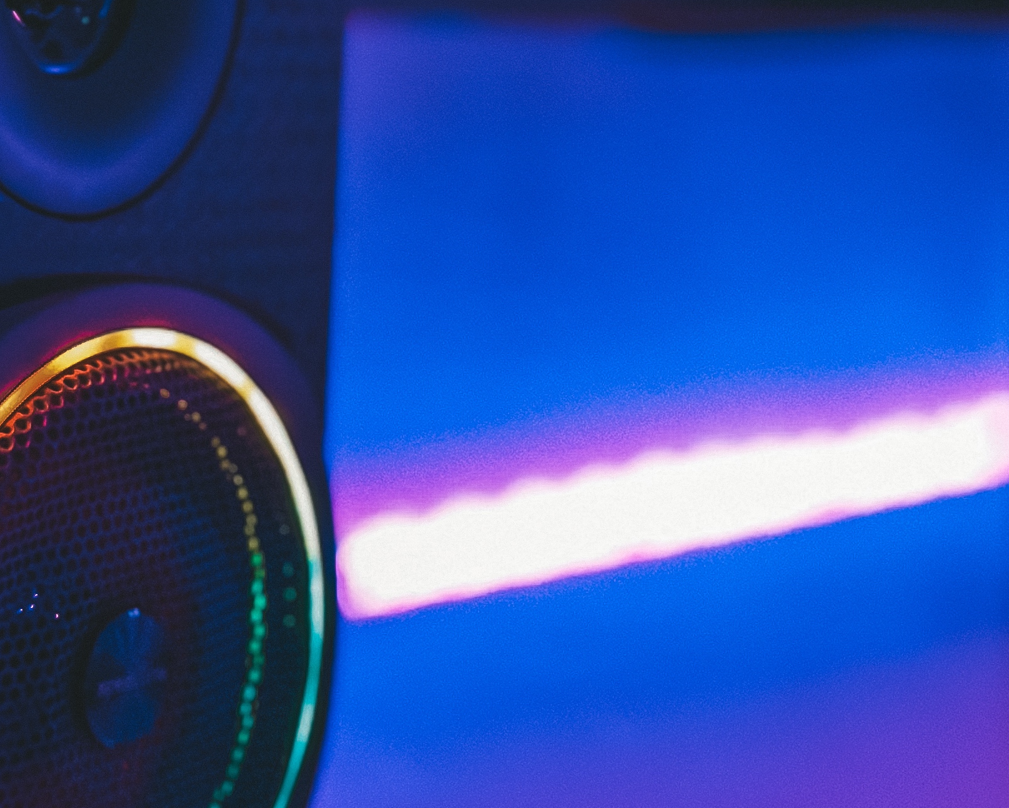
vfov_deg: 13.0
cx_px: 577
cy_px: 6
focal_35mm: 117
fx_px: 3494
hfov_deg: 16.4
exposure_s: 1/60
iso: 320
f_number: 1.8
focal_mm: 6.86
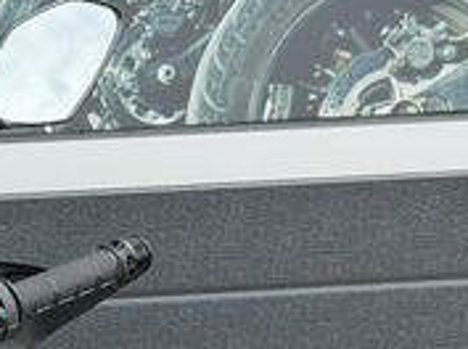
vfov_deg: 8.2
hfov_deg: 10.9
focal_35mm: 174
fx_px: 2348
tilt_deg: -14.0
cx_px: -283
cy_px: 624
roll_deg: +2.7
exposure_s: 1/1980
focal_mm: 6.76
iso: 64
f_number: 1.78
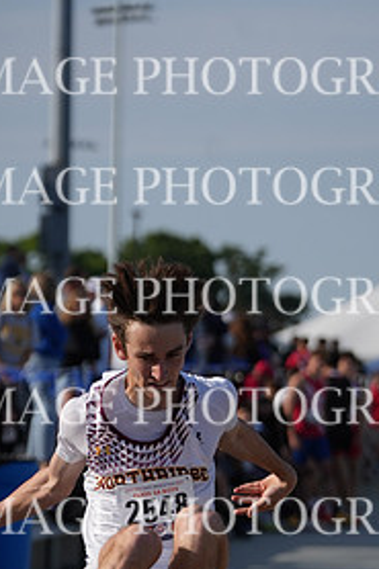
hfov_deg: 4.9
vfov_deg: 7.3
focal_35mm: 280
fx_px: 4427
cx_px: 120
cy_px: 571
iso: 400
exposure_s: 1/6400
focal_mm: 134
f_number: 4
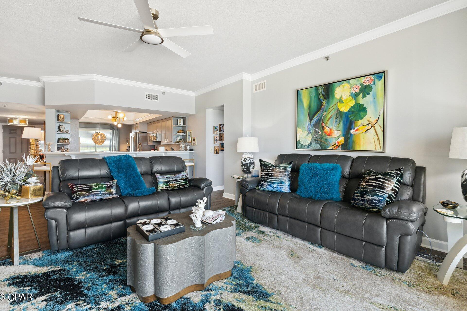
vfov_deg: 72.2
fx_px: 213
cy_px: 146
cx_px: 225
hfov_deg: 95.2
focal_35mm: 16
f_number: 8
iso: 640
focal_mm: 15.4
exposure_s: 1/20
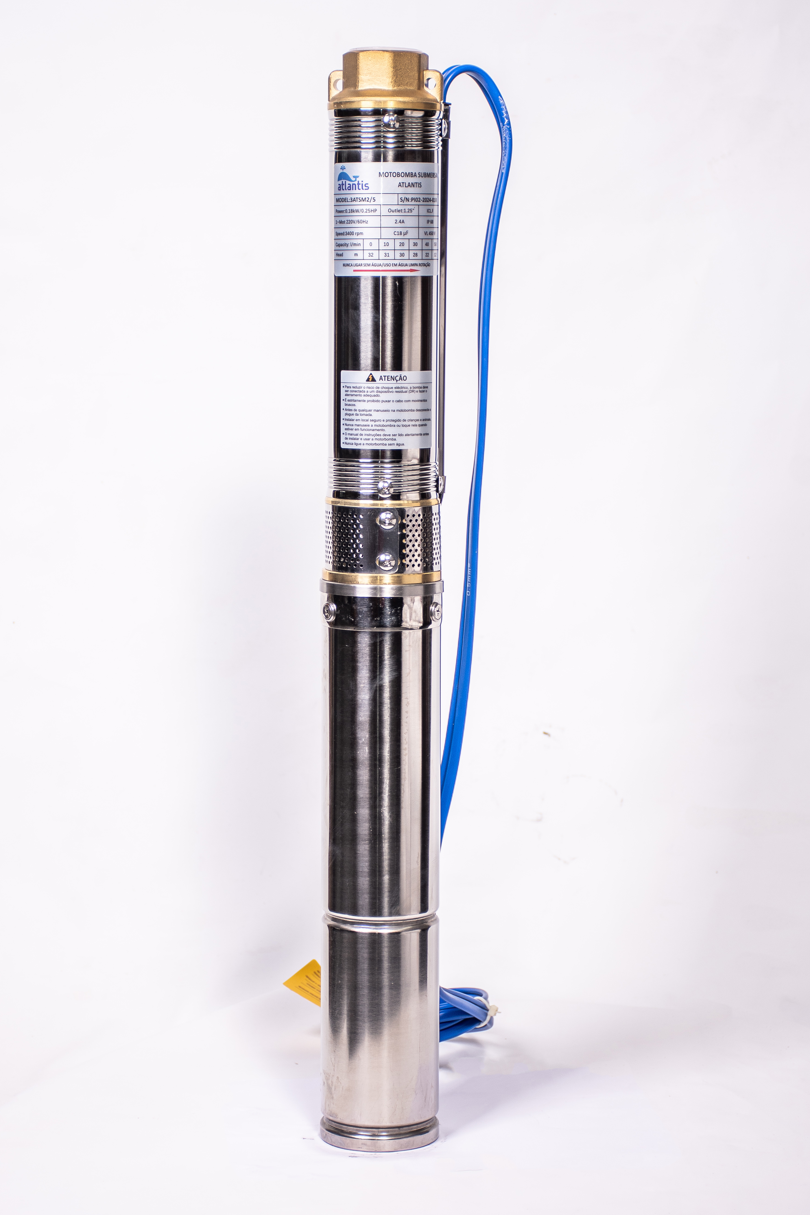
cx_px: 405
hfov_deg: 17.5
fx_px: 2632
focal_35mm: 78
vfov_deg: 26.0
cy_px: 608
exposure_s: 1/100
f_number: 5
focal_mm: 52
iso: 100
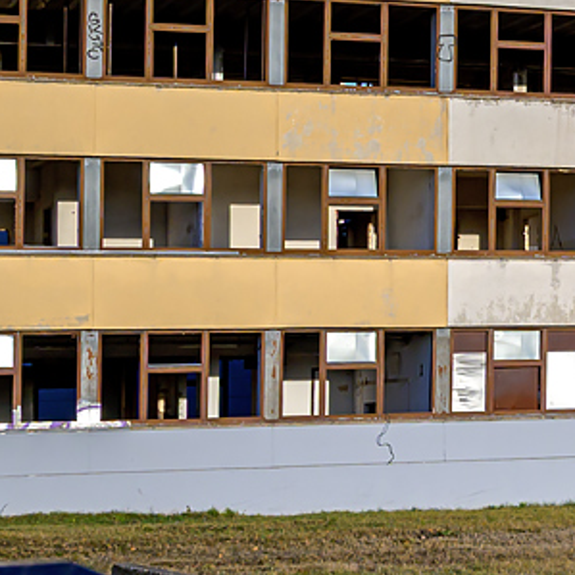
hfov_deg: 16.4
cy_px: 221
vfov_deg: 17.4
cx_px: 773
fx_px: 1877
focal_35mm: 100
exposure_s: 1/500
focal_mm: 19.5
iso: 200
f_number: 8
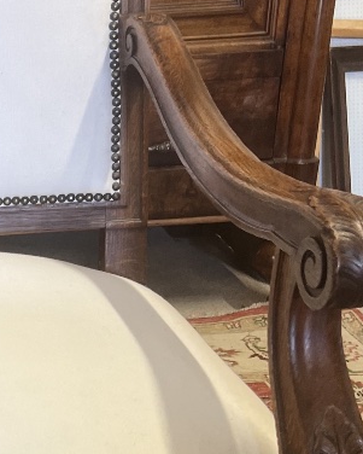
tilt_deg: -23.9
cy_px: 319
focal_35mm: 81
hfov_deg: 17.2
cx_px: -175
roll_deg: +1.8
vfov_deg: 23.4
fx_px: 1087
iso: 125
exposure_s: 1/100
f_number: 1.5
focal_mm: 5.7
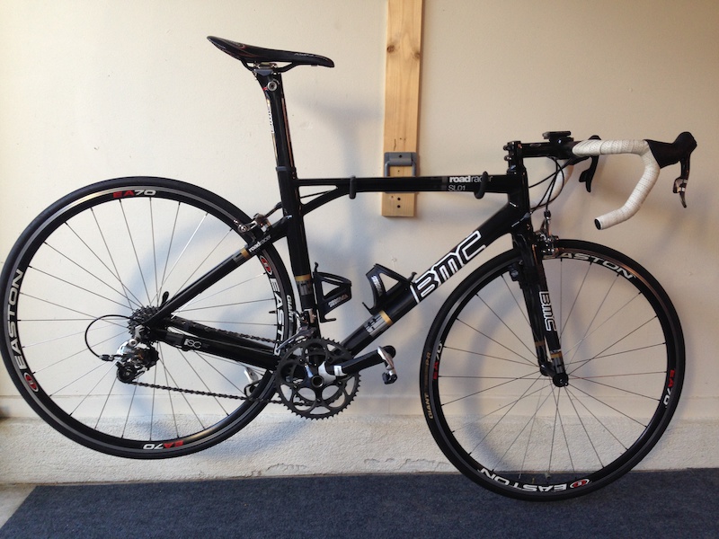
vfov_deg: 42.9
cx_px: 360
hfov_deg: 55.4
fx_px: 685
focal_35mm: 33
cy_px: 270
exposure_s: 1/40
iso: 50
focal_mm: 4.12
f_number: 2.4
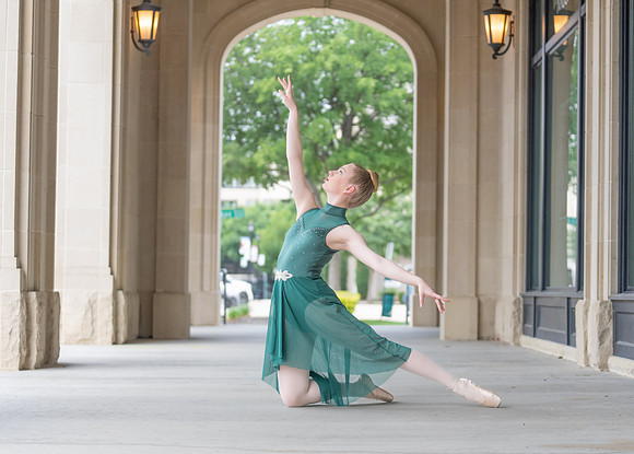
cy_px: 244
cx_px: 322
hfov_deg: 24.5
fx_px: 1459
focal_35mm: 81
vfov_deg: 17.7
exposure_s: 1/320
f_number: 2.8
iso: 400
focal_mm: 70
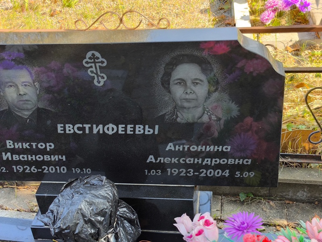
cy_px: 121
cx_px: 161
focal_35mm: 50
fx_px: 465
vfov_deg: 29.1
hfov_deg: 38.2
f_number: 1.7
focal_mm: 4.71
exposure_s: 1/120
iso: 64
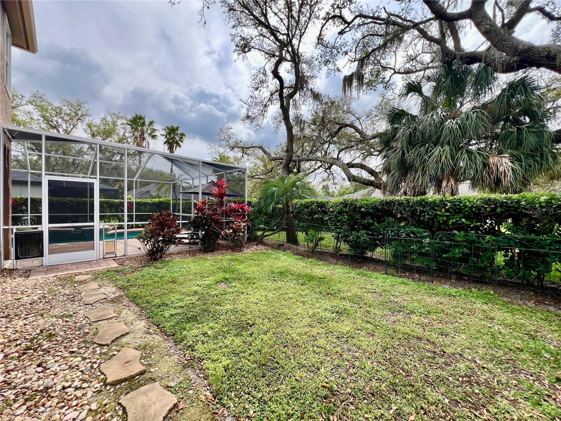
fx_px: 211
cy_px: 210
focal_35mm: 13
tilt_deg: -0.7
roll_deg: -0.7
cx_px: 280
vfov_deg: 89.9
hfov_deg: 106.2
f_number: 1.8
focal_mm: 1.57
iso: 32
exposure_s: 1/525
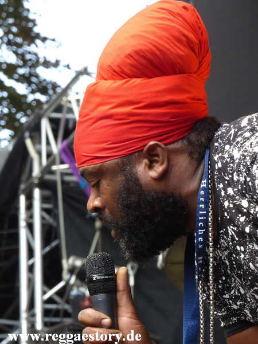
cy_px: 172
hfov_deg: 6.9
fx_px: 2127
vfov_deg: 9.2
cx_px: 129
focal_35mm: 214
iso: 100
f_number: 4
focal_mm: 38.5
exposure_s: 1/125
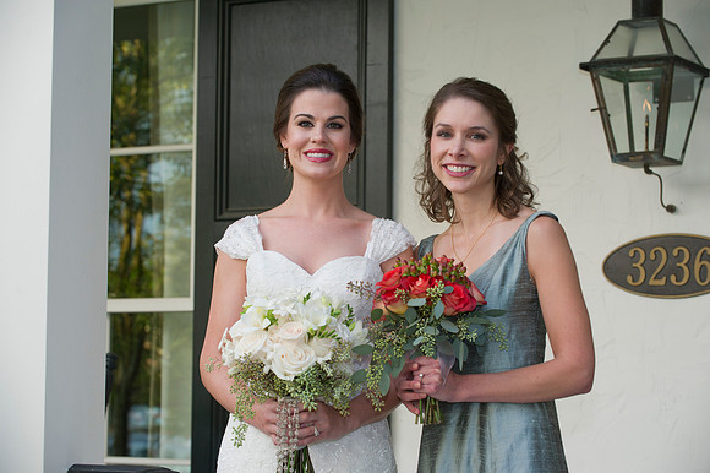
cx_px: 355
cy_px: 236
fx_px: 1932
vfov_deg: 13.9
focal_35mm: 98
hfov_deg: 20.8
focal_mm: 98
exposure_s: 1/100
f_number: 5
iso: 500
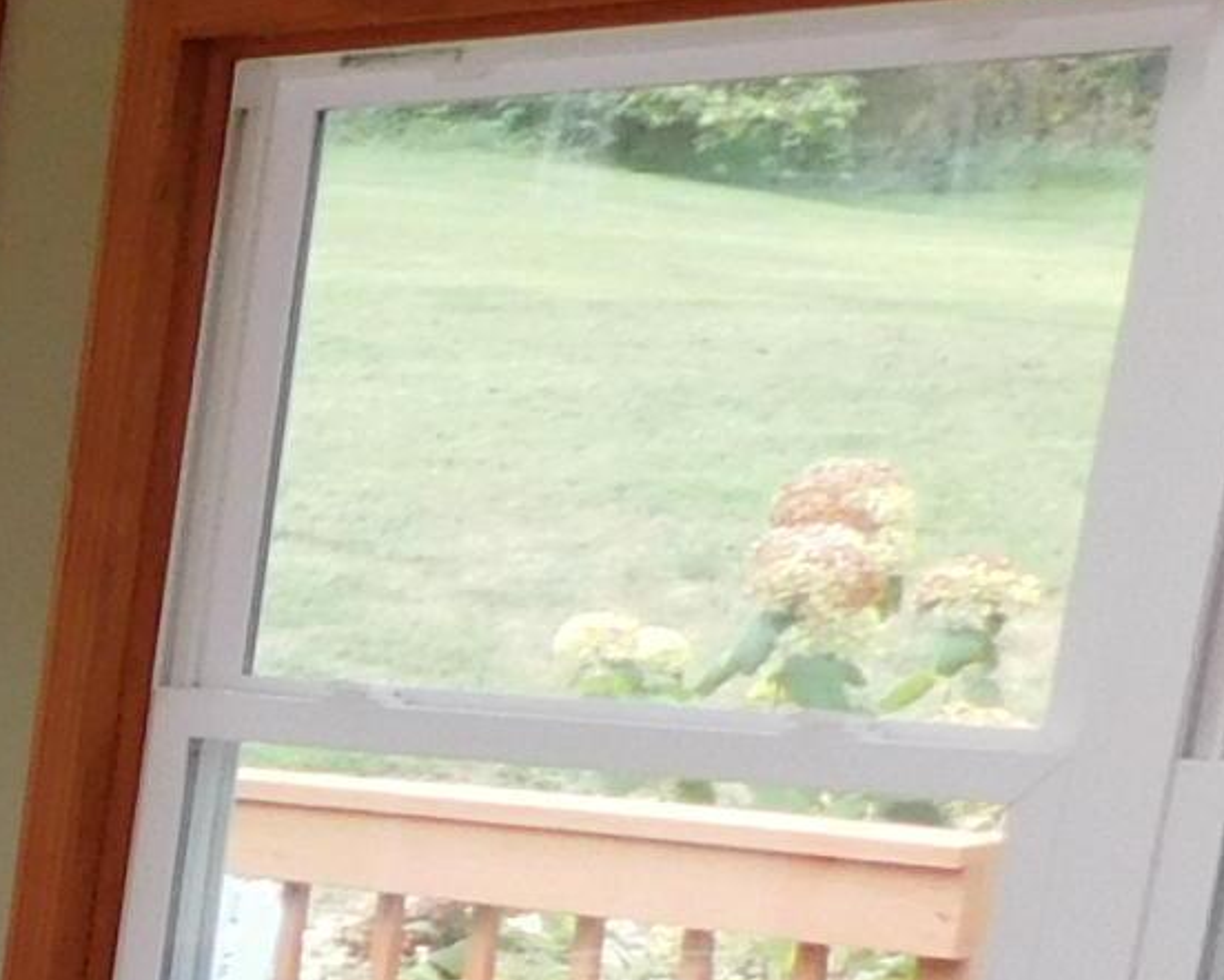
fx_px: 4421
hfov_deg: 11.6
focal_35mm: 122
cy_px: 1559
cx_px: -2091
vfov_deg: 12.0
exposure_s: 1/60
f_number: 3
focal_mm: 4
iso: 125
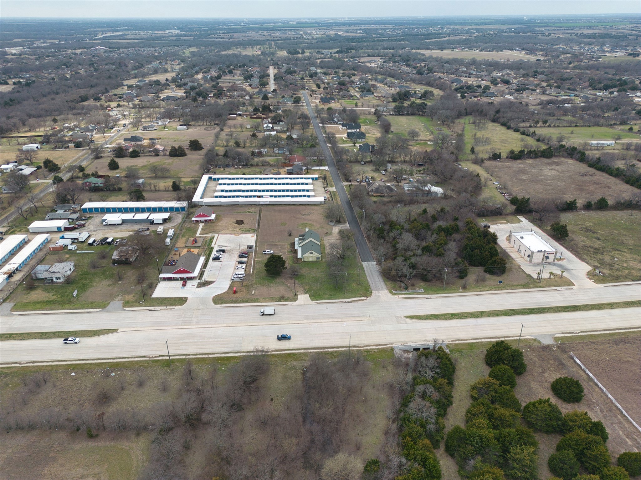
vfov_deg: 56.8
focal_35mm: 24
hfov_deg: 71.6
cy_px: 240
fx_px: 444
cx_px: 320
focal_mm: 6.72
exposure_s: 1/1000
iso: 140
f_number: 1.7
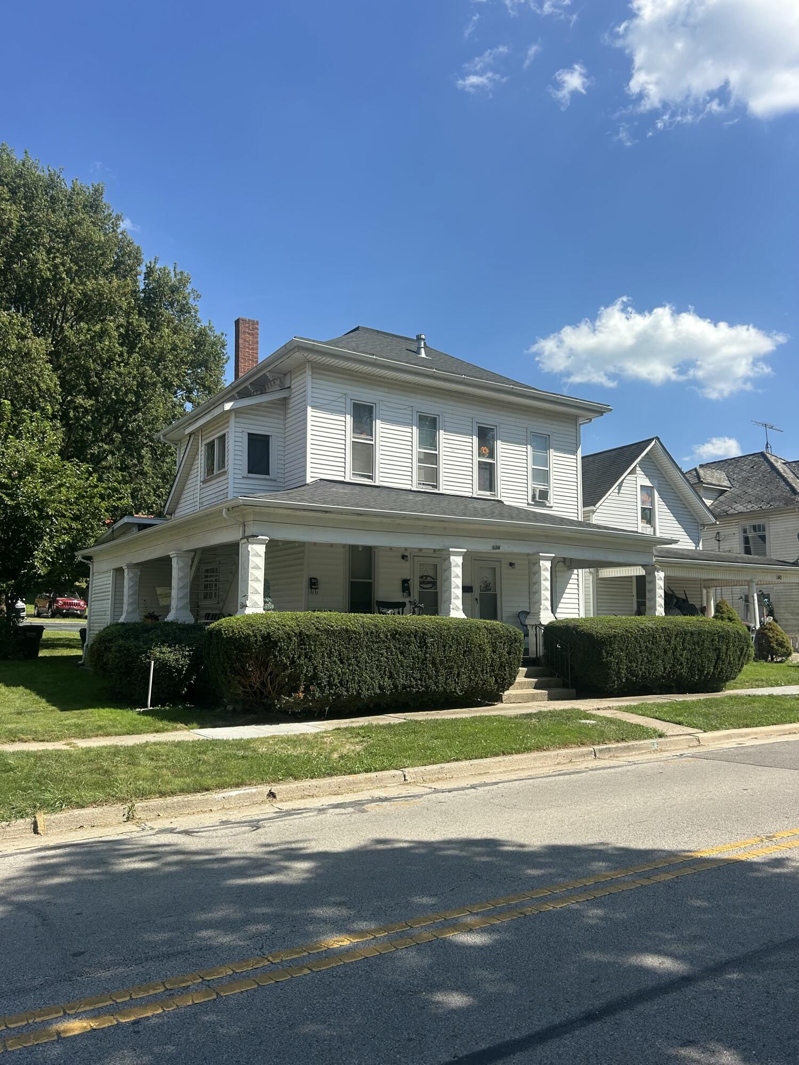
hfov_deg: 53.1
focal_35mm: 26
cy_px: 532
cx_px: 400
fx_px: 800
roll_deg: +0.7
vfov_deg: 67.3
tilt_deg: +5.9
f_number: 1.5
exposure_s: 1/3704
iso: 50
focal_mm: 5.7
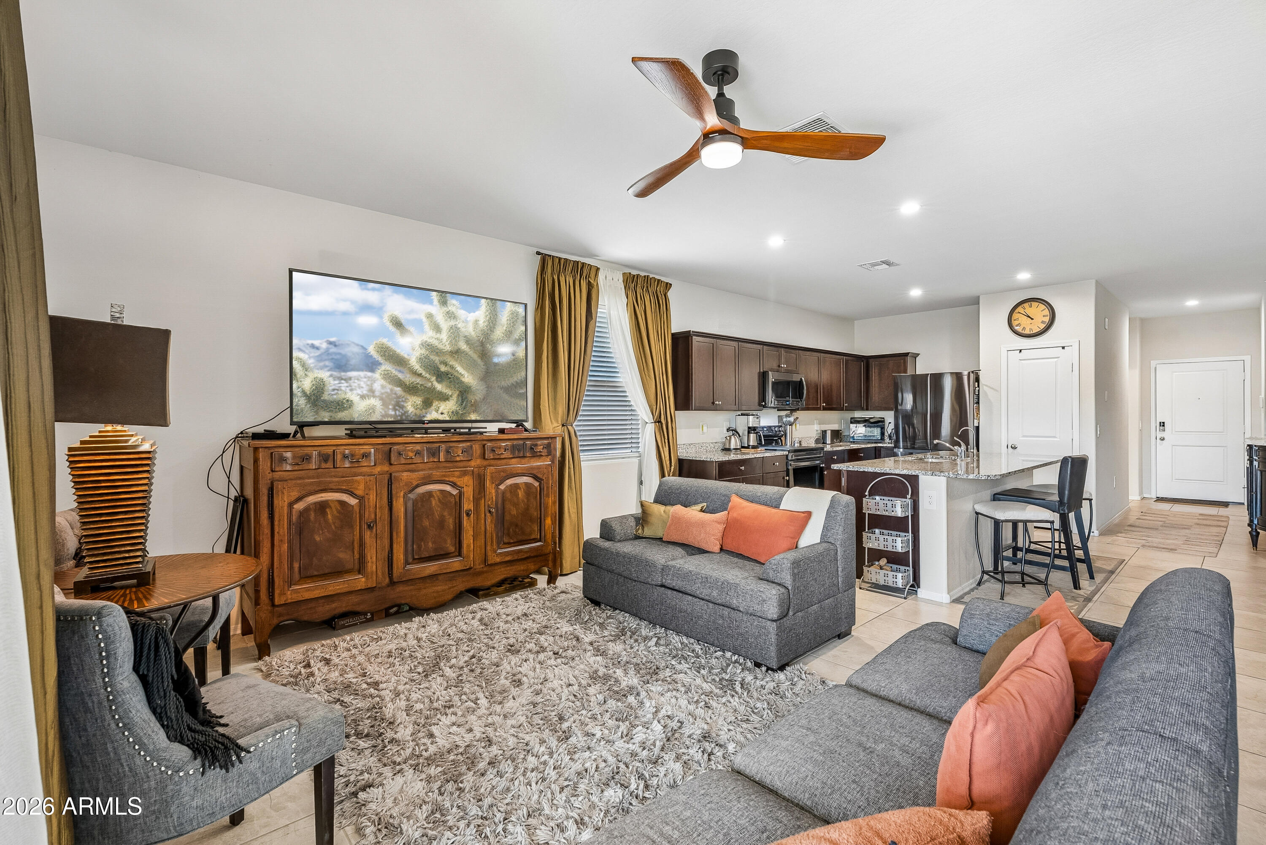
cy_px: 422
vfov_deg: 73.8
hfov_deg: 96.7
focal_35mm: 16
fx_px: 563
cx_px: 633
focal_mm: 16
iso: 400
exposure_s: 1/8
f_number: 8
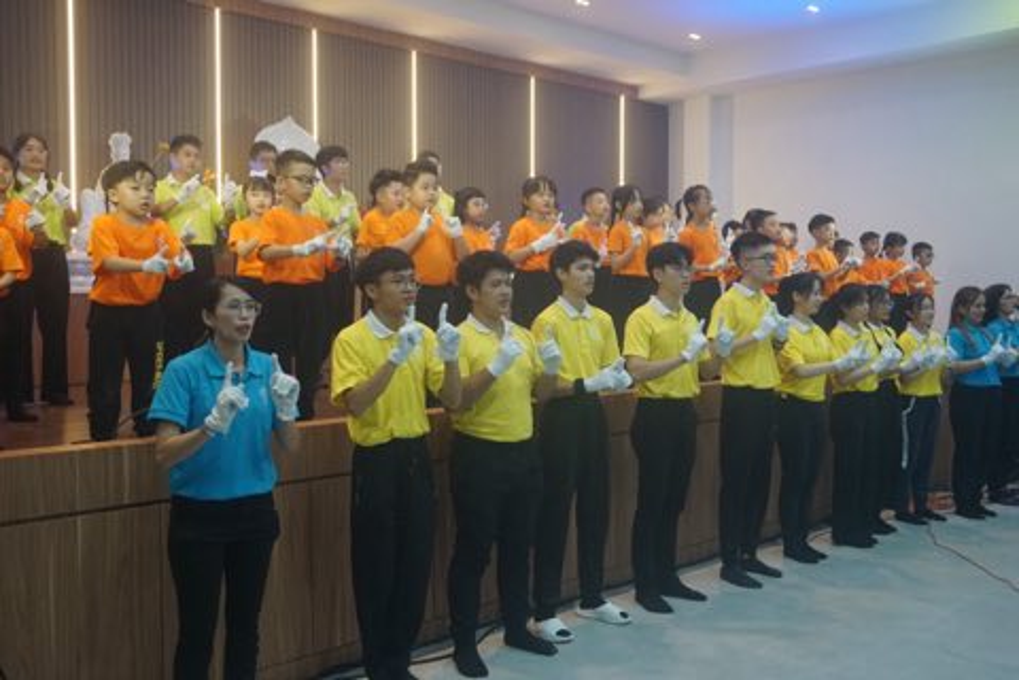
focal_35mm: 34
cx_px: 510
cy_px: 340
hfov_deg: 55.1
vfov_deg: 38.4
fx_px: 976
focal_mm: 23
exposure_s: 1/160
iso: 1250
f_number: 4
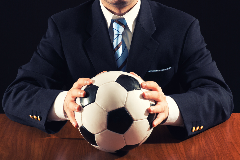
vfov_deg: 13.0
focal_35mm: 105
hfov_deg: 19.5
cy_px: 80
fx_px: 700
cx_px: 120
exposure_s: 1/200
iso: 100
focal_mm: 105
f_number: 18
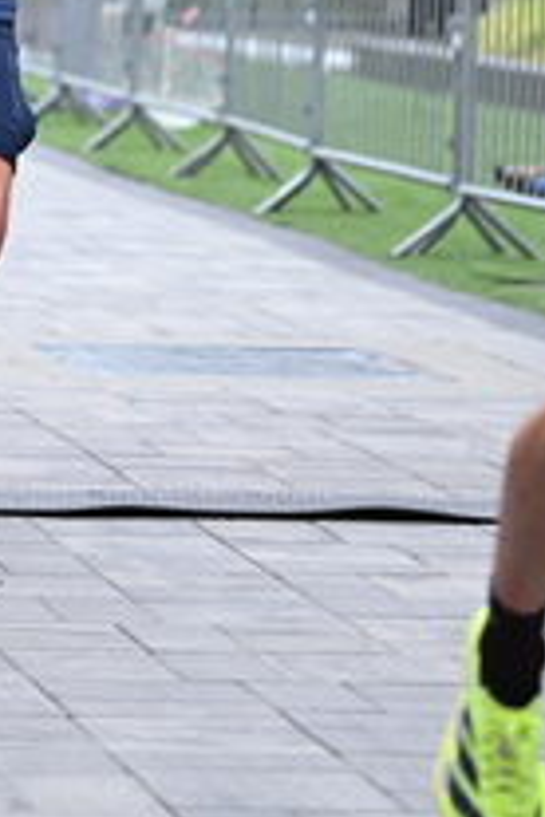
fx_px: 5313
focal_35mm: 234
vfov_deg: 8.7
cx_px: -57
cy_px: -233
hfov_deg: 5.8
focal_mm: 88
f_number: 2.8
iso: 1600
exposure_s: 1/800
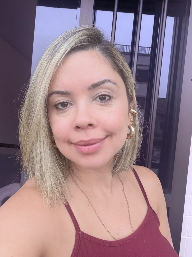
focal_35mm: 30
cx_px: 96
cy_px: 128
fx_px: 222
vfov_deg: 60.0
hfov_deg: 46.8
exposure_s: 1/121
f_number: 1.9
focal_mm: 2.71
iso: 40
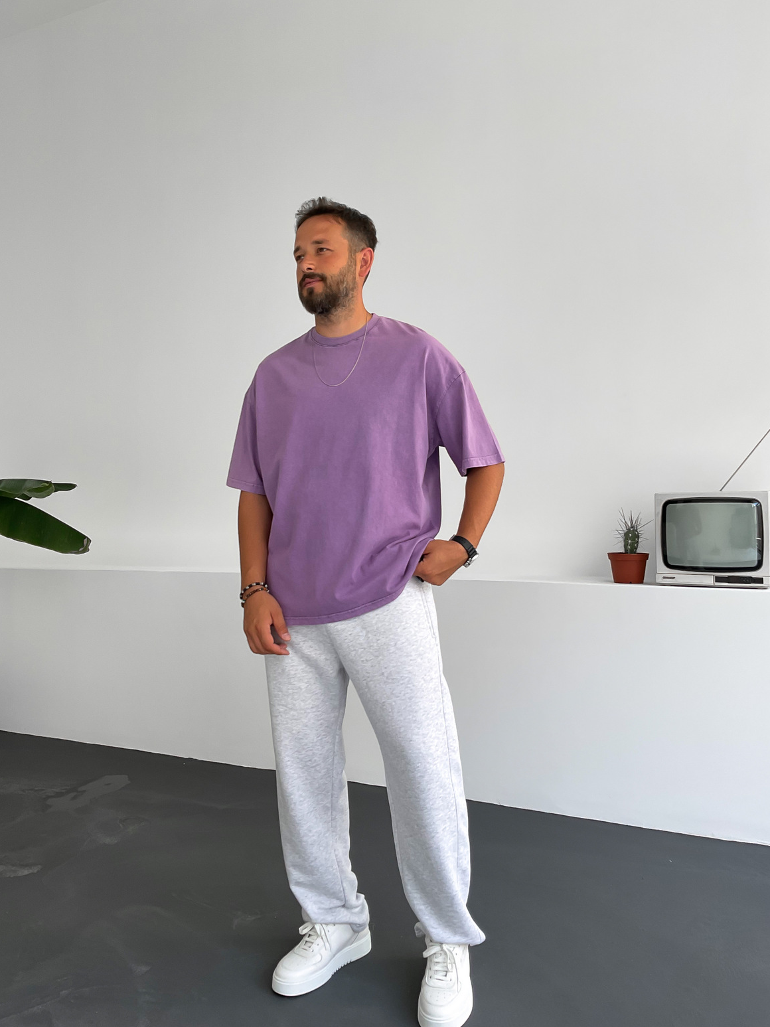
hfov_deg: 46.8
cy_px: 497
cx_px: 379
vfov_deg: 60.0
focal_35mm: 30
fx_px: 890
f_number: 1.8
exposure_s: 1/120
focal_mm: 3
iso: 25
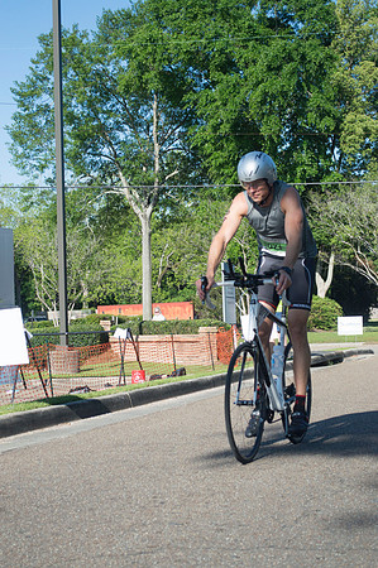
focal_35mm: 69
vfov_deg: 29.3
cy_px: 284
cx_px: 189
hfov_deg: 19.7
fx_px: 1089
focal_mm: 46
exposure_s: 1/1600
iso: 400
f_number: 6.3
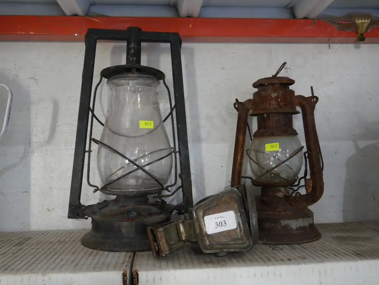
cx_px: 190
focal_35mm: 36
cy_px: 142
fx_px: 394
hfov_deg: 51.3
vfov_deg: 39.7
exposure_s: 1/60
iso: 2000
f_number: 4
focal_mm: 18
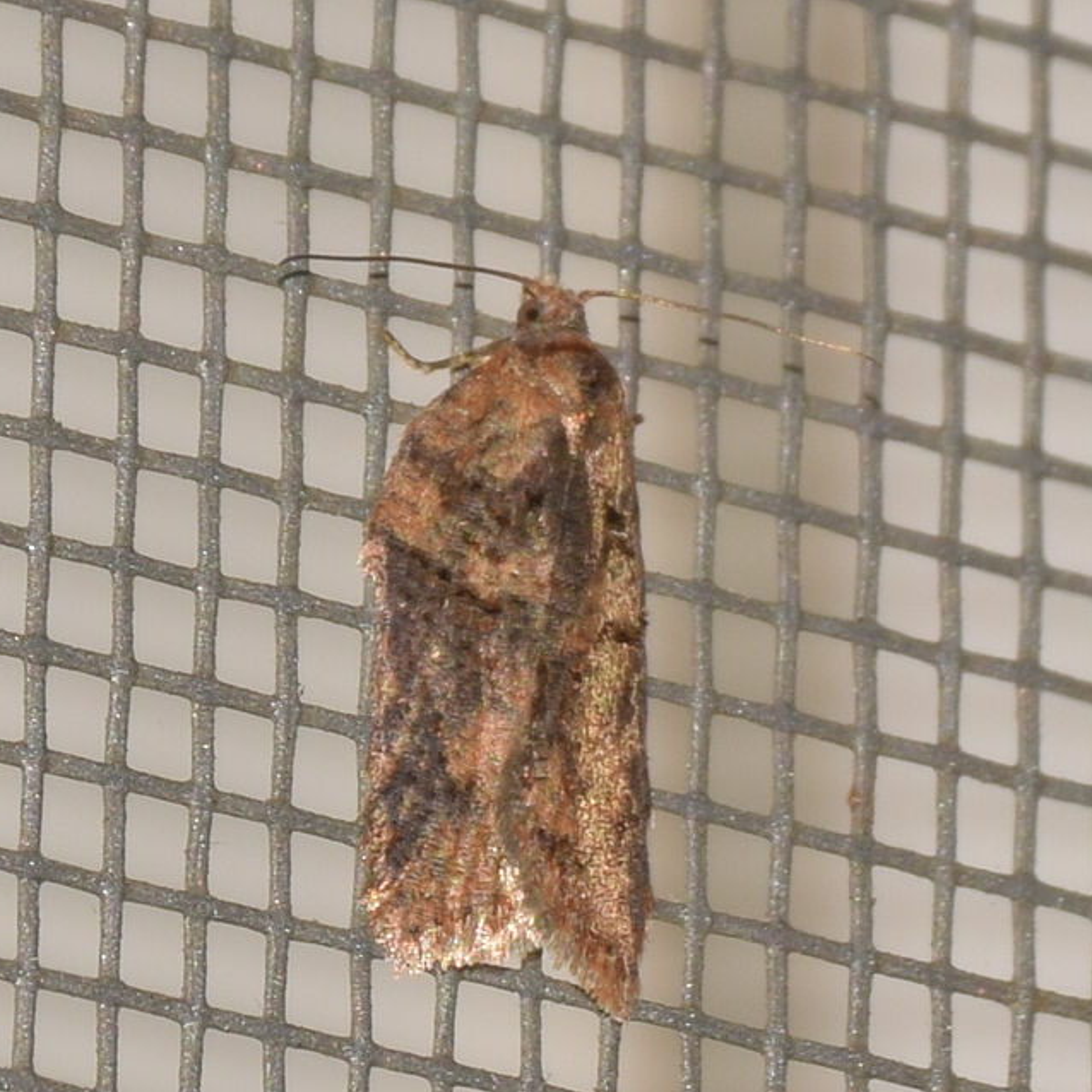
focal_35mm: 268
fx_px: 9565
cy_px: 546
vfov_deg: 6.5
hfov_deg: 6.5
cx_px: 518
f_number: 14
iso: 100
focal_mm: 140
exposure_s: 1/200
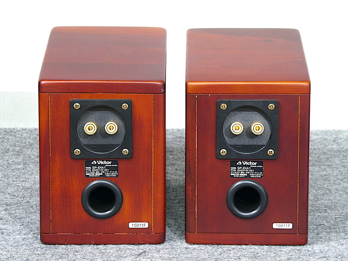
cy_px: 130
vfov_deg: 7.4
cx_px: 174
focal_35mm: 200
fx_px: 2011
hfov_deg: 9.9
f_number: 5.6
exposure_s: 1/3.2
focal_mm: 35.8
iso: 200
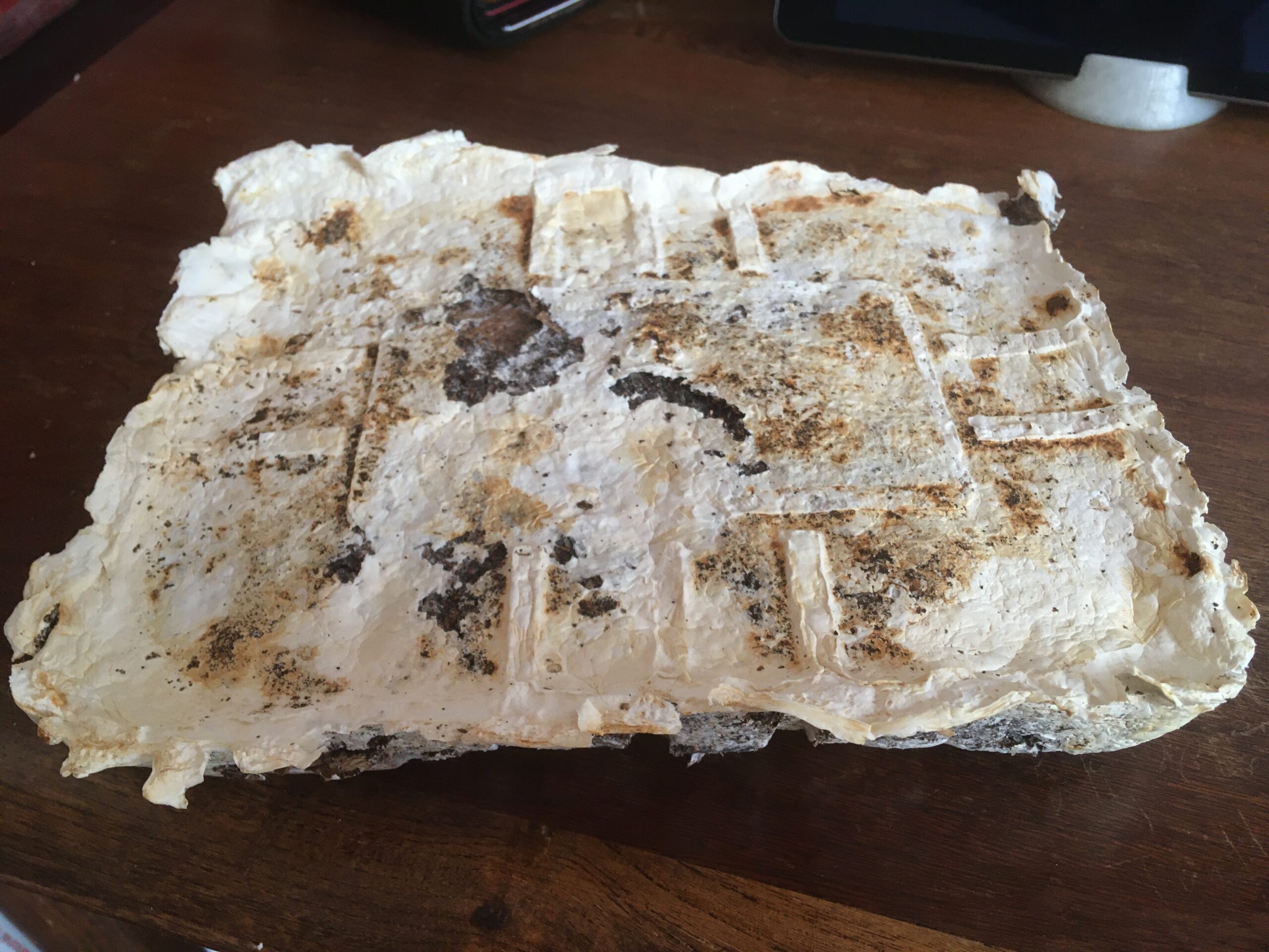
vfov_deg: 48.2
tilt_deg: -46.6
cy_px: 476
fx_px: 1063
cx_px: 634
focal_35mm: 29
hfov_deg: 61.7
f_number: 2.2
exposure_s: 1/30
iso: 80
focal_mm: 4.15
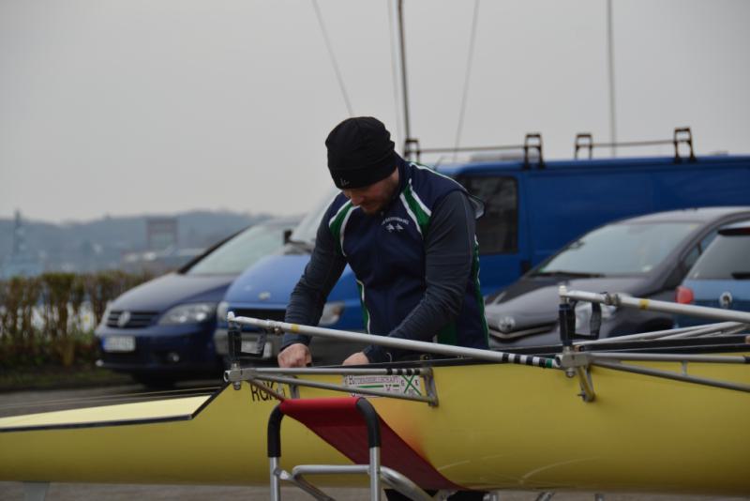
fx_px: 3282
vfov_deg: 8.7
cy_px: 250
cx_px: 375
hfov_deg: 13.0
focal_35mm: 158
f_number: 7.1
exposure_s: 1/200
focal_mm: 105
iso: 100
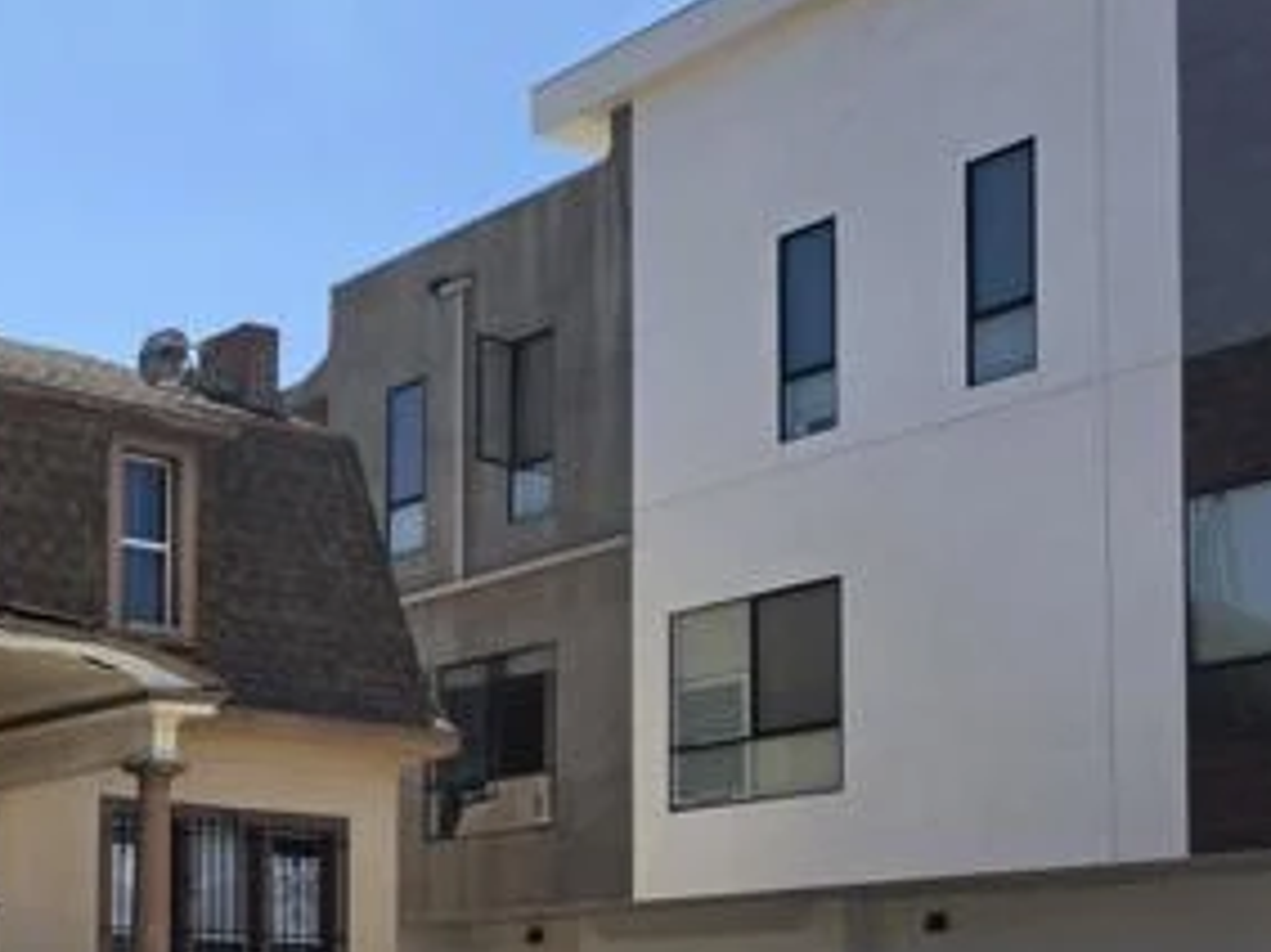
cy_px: 961
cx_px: -103
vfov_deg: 26.5
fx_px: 1908
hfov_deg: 32.7
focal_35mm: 52
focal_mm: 6.5
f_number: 1.4
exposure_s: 1/5955
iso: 64
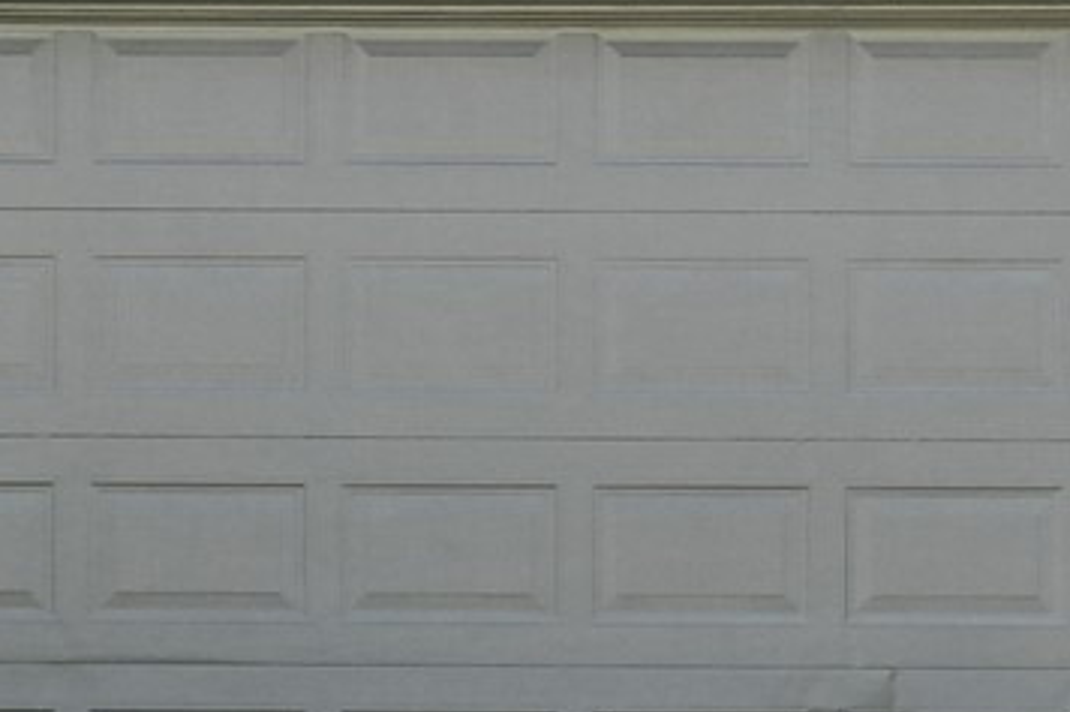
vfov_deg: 12.1
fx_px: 3359
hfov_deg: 15.4
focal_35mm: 113
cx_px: -902
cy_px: 475
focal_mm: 18.5
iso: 200
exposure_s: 1/100
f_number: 11
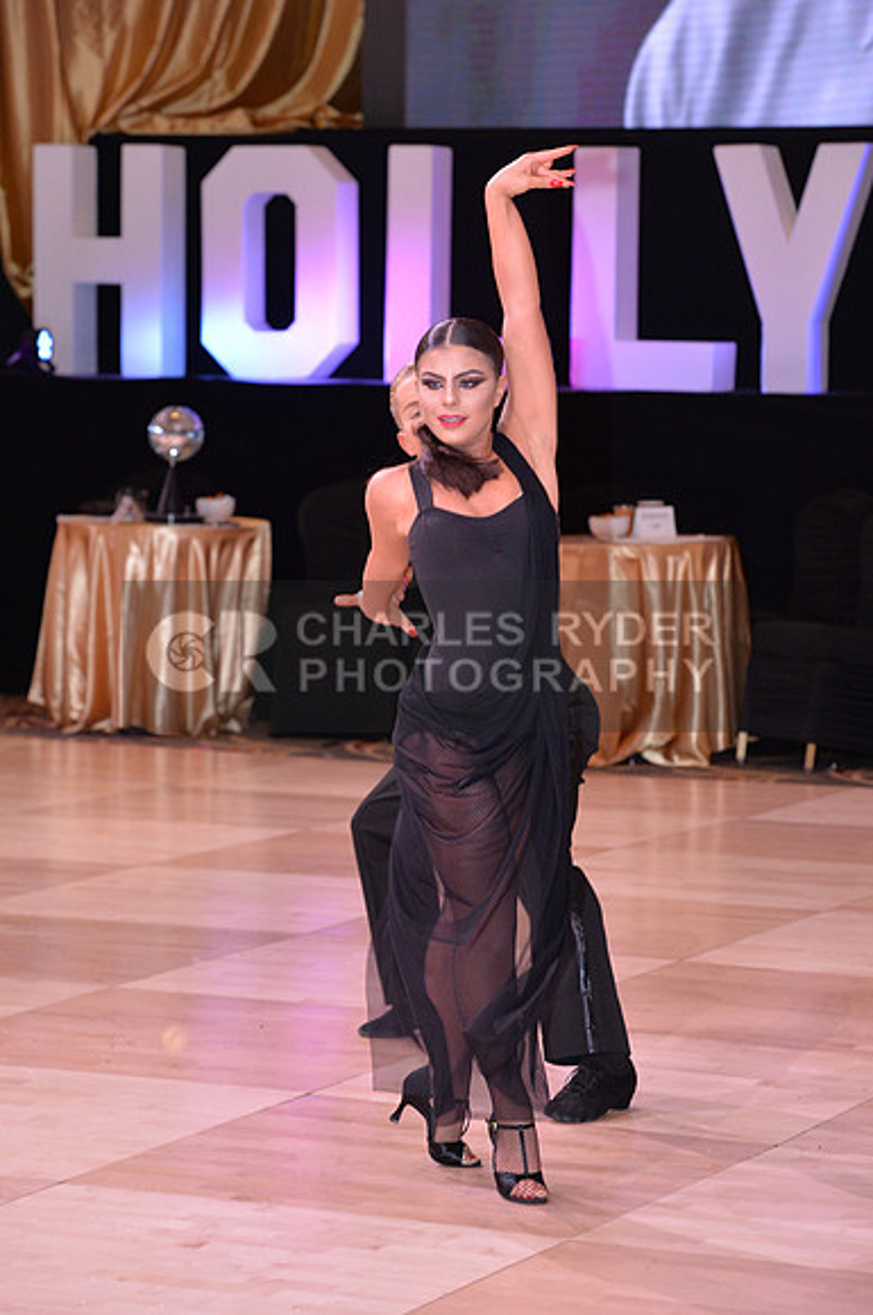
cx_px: 436
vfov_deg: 15.8
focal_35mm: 130
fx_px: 4743
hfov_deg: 10.5
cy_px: 658
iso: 2000
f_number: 6.3
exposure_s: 1/250
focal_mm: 130
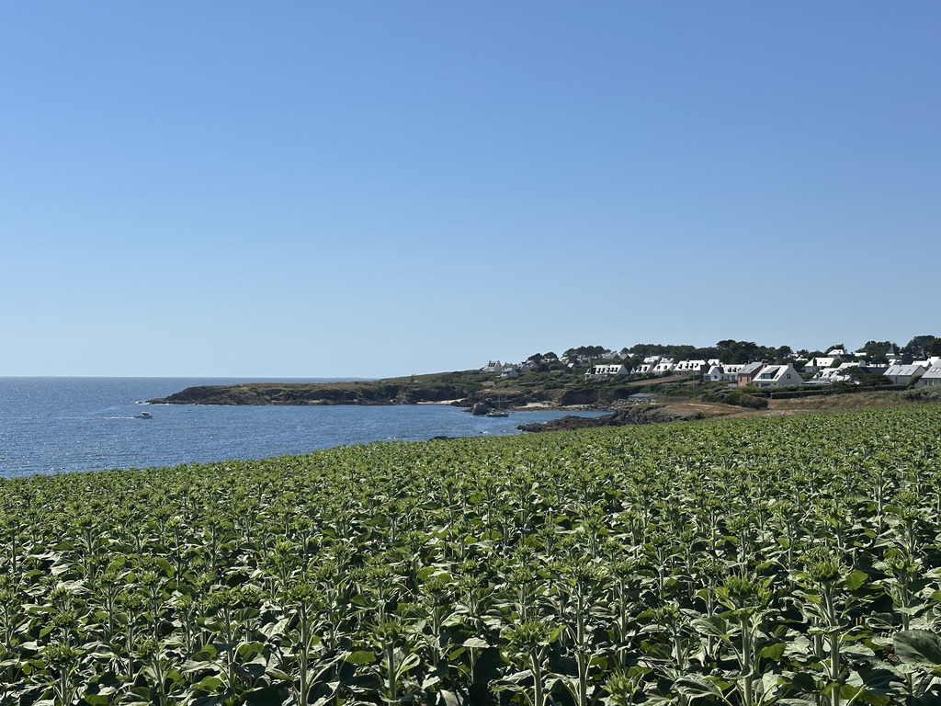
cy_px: 353
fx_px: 1305
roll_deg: -0.7
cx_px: 470
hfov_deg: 39.7
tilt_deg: +1.7
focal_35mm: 48
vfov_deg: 30.3
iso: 64
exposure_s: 1/8197
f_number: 1.78
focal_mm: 6.86
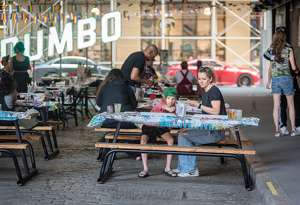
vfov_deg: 9.6
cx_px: 158
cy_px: 106
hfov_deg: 14.1
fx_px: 1217
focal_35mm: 145
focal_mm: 135
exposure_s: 1/200
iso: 2000
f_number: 3.5
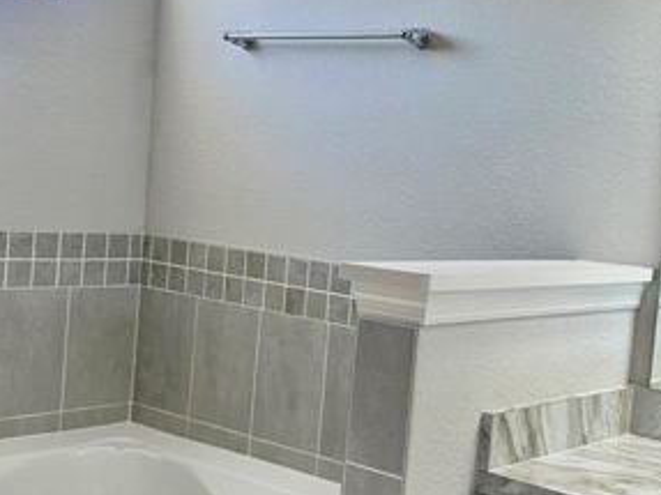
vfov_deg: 24.8
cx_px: 420
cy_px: 281
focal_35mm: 59
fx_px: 1126
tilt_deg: -4.5
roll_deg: -5.1
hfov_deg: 32.5
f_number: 1.78
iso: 64
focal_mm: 6.86
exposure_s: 1/120
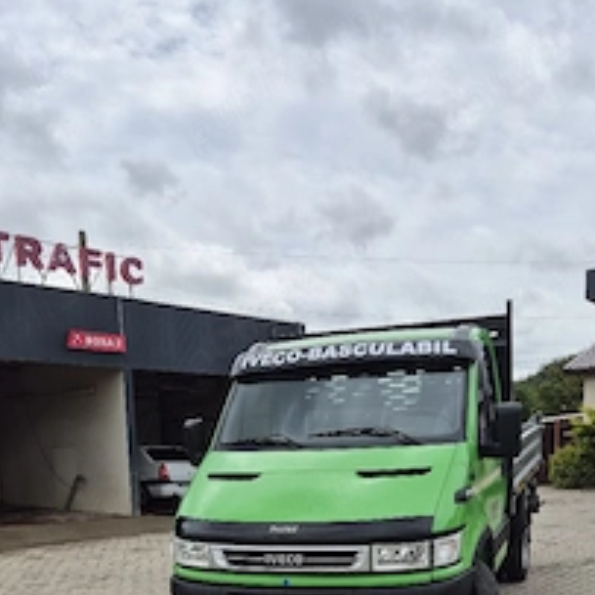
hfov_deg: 41.8
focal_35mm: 40
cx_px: 337
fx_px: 778
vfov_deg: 38.1
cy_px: 569
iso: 25
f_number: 1.8
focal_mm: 5.4
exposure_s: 1/3333
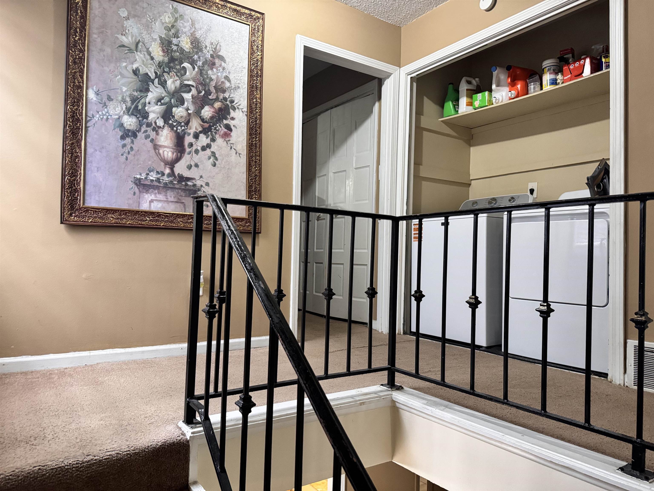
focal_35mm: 24
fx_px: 453
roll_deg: -1.5
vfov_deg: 56.8
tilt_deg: +1.7
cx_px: 327
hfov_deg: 71.6
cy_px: 246
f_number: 1.78
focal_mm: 6.76
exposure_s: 1/60
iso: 640
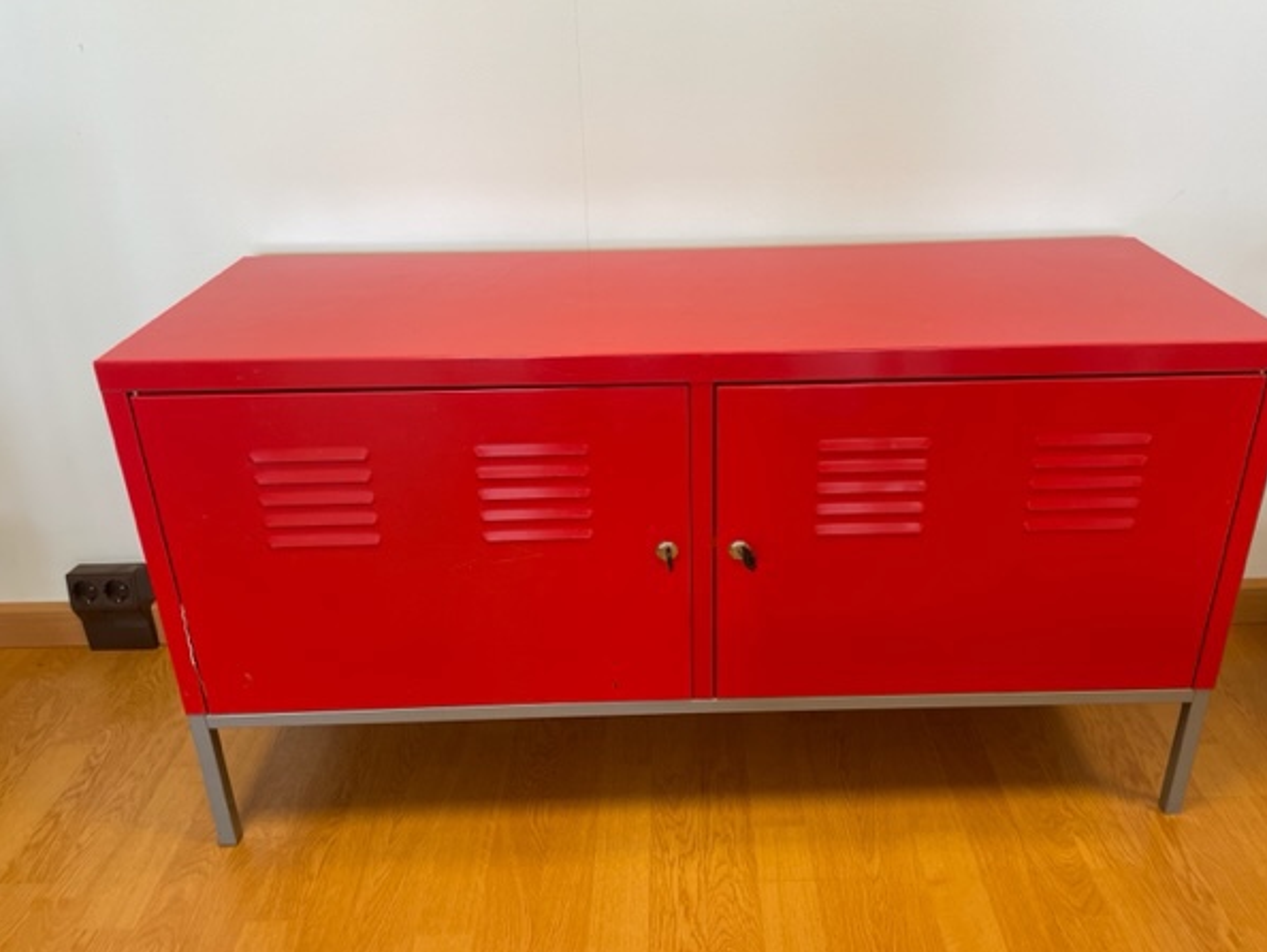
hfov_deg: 63.3
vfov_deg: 49.8
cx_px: 680
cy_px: 457
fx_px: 1025
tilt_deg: -25.0
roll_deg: +1.5
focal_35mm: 28
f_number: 1.6
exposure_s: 1/100
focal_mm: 4.2
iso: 64
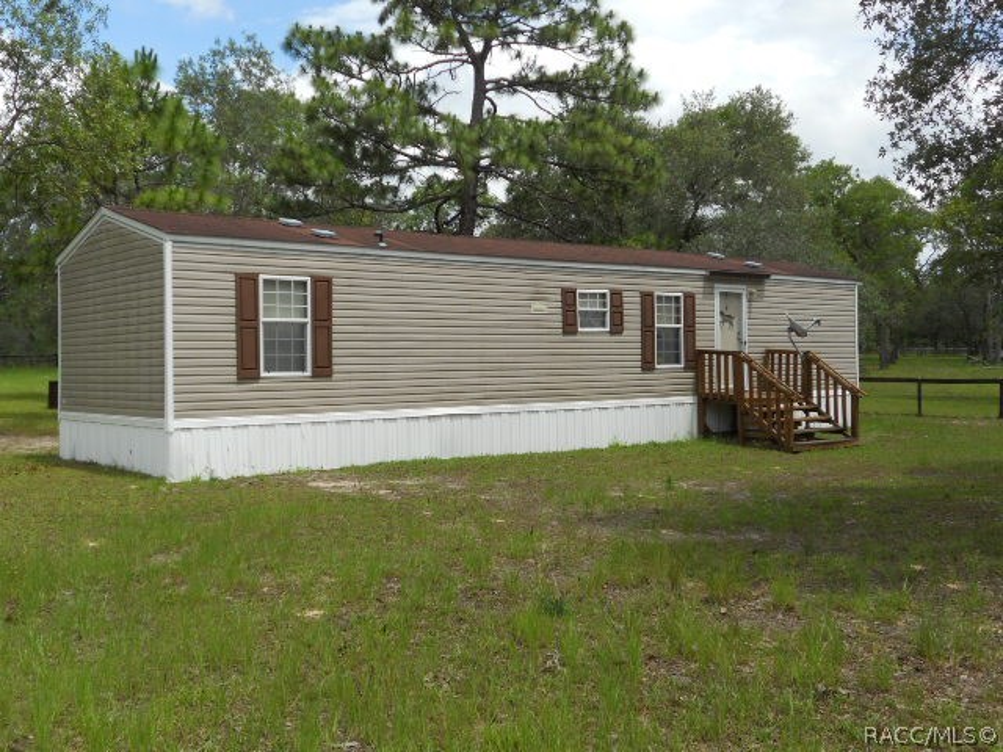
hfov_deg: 49.0
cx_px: 502
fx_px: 1101
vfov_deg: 37.7
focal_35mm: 38
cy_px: 376
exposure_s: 1/800
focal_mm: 6.9
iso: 80
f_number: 3.9
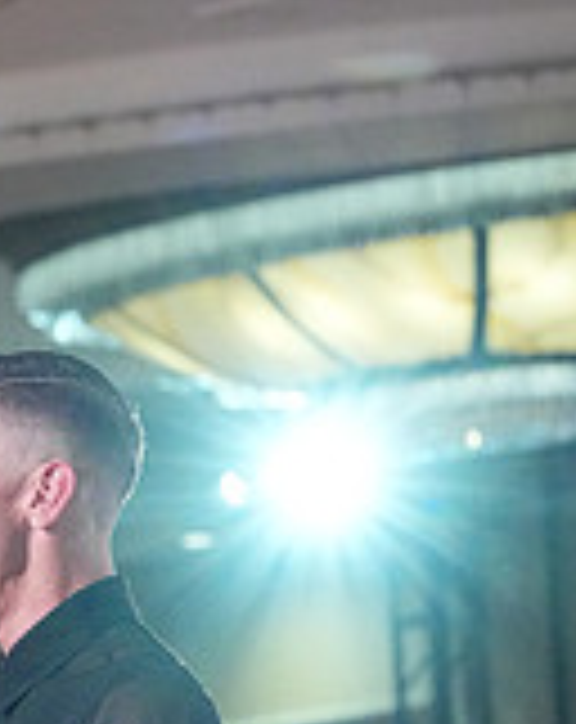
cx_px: -205
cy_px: 1264
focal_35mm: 407
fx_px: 8706
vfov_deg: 4.7
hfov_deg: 3.8
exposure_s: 1/400
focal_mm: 120
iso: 8000
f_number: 5.6
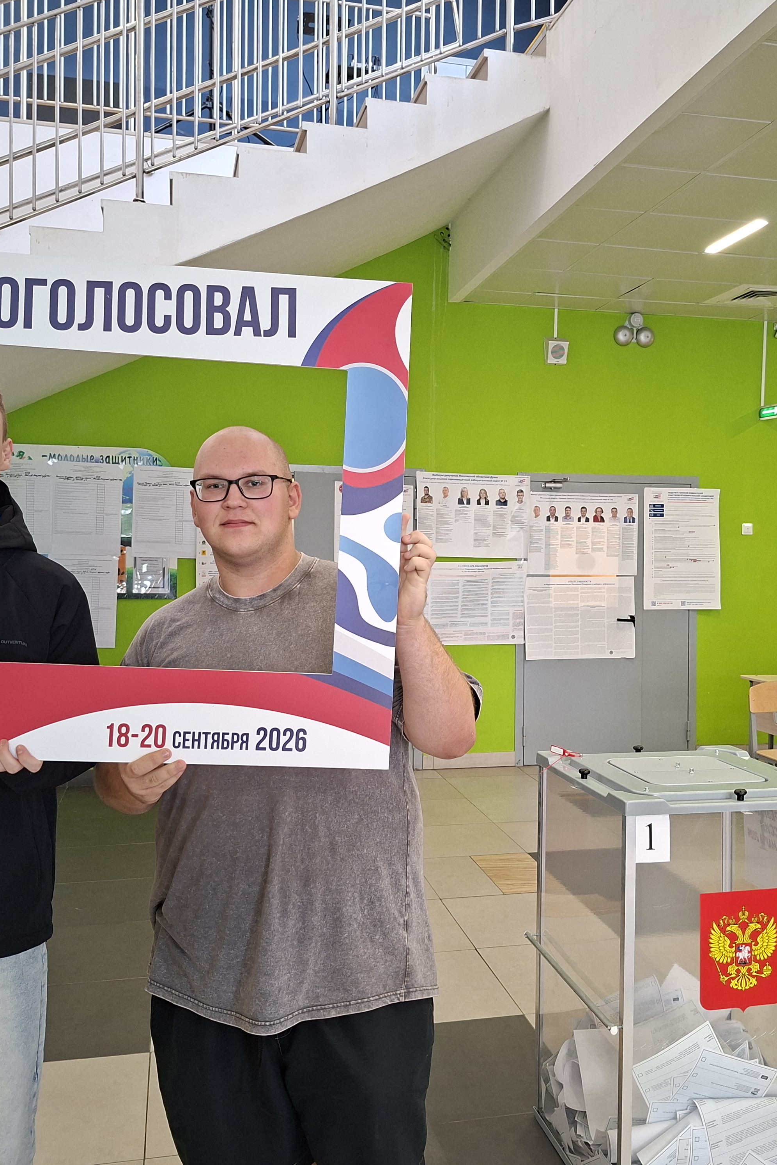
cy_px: 581
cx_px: 440
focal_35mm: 32
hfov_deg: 41.0
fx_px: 1036
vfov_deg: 58.7
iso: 200
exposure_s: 1/50
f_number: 1.8
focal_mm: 5.54
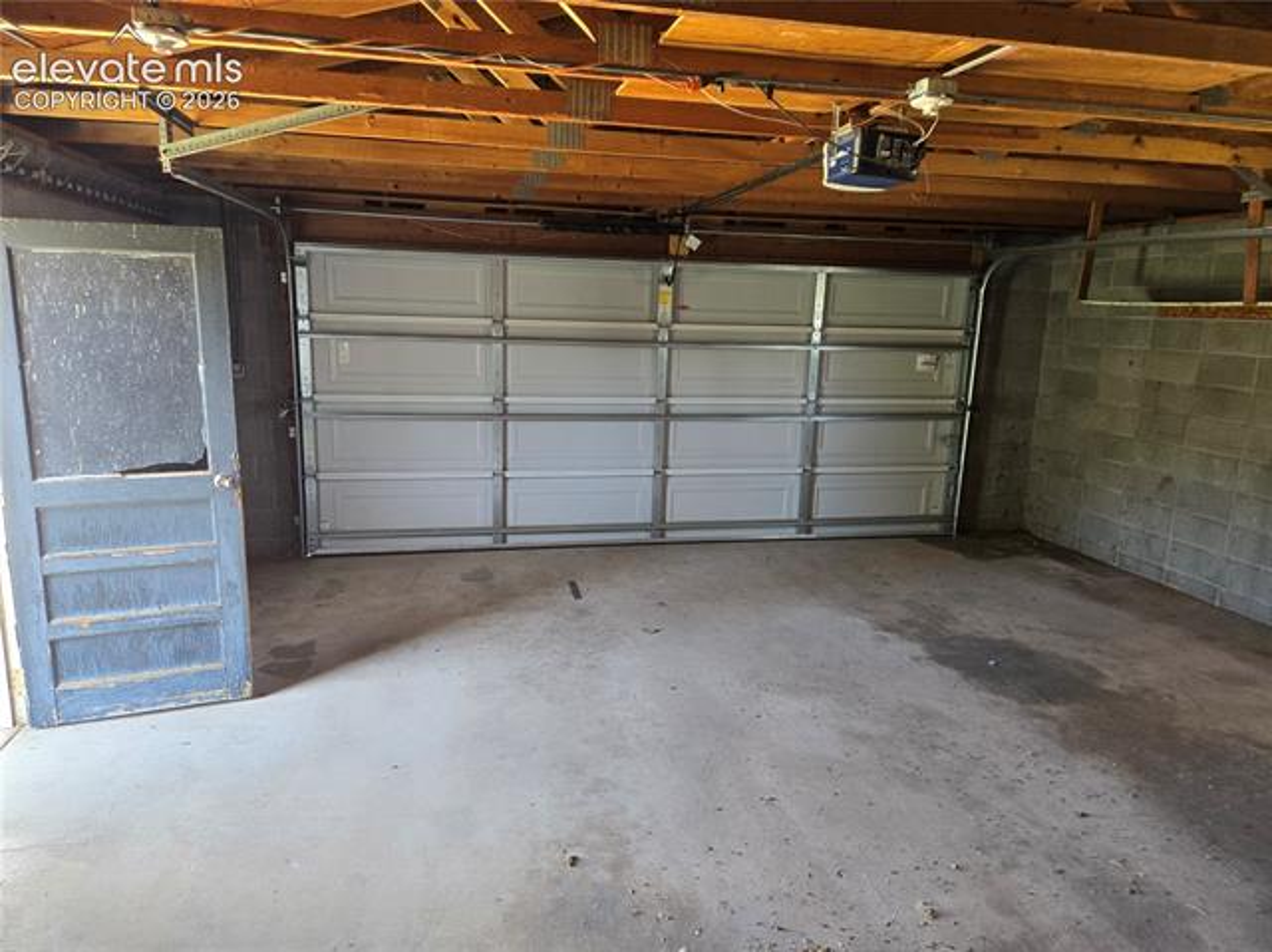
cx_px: 636
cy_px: 476
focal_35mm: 23
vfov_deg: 58.8
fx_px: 845
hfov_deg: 74.0
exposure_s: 1/120
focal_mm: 5.4
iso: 250
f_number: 1.8
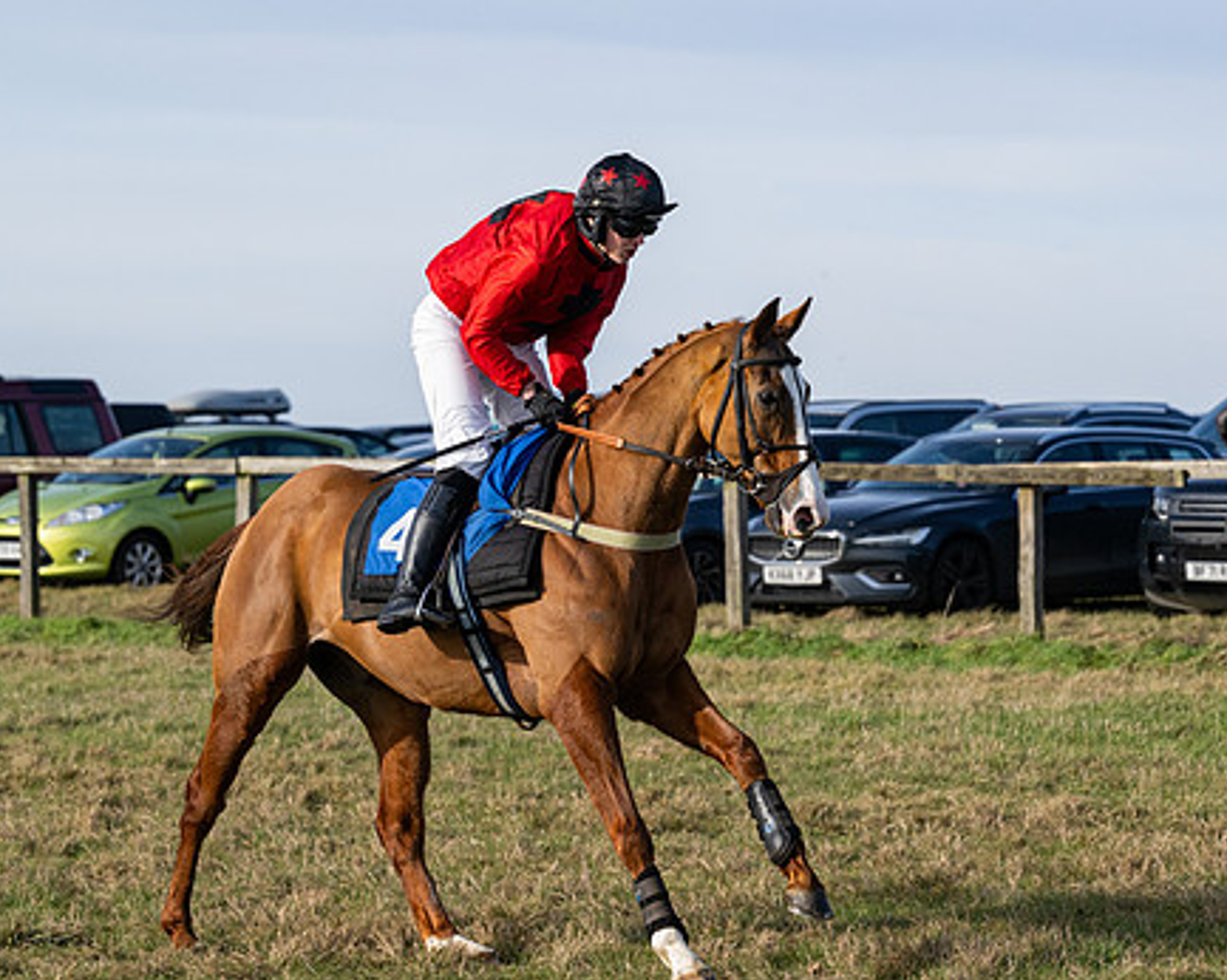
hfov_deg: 11.8
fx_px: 5917
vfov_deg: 9.5
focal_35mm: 163
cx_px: 570
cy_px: 536
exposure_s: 1/2500
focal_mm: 104
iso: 400
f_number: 5
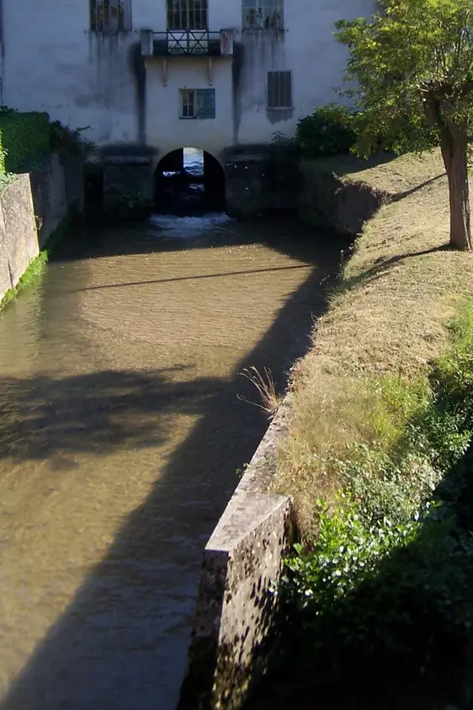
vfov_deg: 32.9
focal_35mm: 60
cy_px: 200
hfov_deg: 22.4
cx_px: 367
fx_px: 1182
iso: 80
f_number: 2.8
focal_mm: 6.3
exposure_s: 1/500
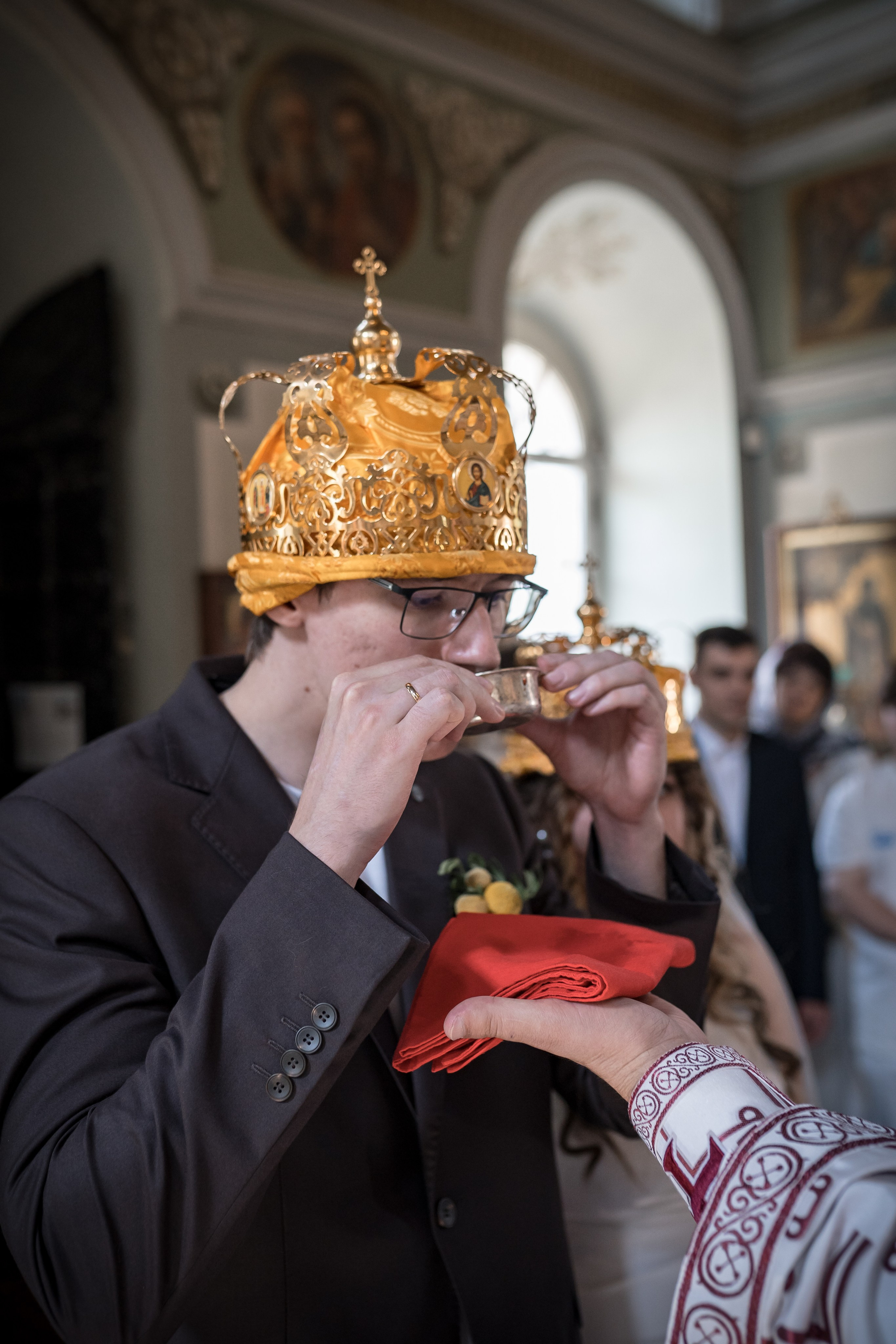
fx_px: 1307
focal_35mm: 35
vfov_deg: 54.4
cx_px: 448
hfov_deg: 37.9
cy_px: 672
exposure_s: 1/250
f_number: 2.8
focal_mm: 35
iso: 1600
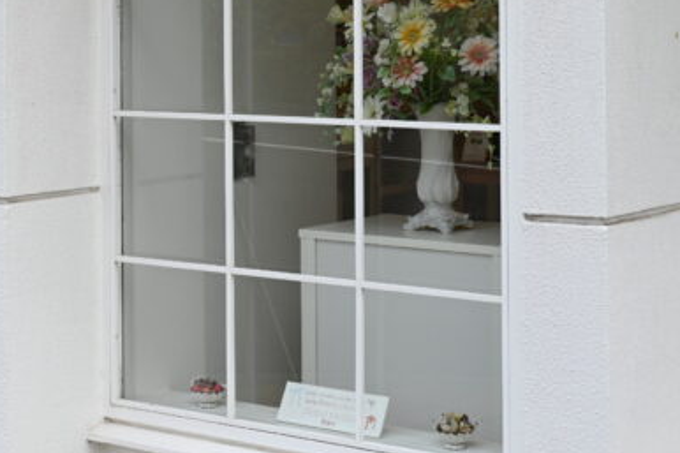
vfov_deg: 15.5
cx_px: 215
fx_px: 1643
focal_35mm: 87
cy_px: 32
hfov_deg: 23.3
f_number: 5.6
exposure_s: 1/250
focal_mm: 28
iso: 110
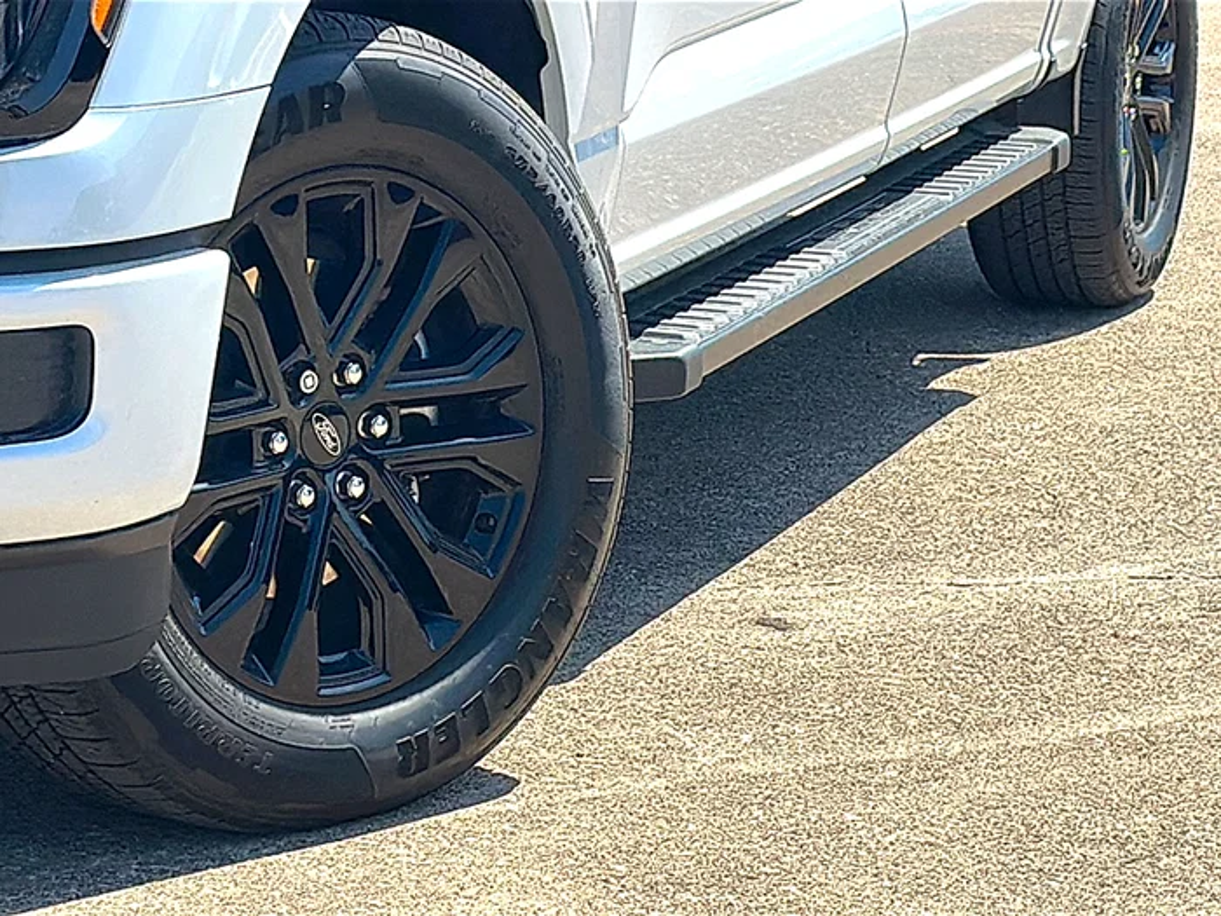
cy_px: 458
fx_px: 3527
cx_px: 610
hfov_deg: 19.6
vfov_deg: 14.8
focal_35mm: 100
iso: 80
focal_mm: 6.86
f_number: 1.78
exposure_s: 1/4808
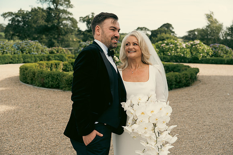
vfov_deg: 30.5
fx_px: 285
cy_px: 78
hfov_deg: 44.5
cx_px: 116
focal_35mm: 44
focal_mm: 44
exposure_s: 1/640
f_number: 3.5
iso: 125
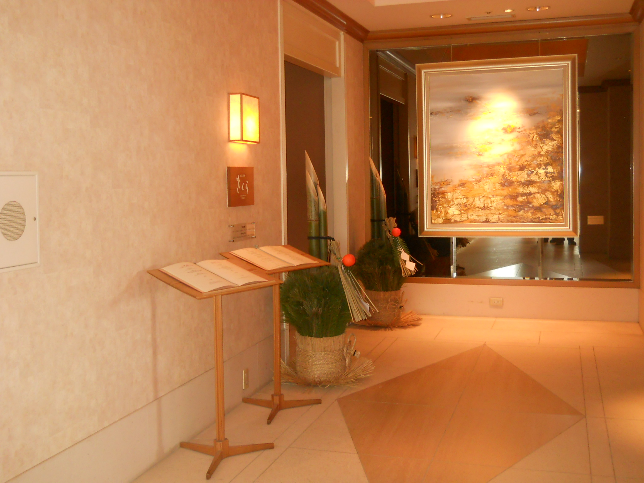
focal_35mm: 41
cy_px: 242
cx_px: 322
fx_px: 763
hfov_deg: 45.8
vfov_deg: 35.1
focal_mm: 6.72
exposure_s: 1/30
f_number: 3.1
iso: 250
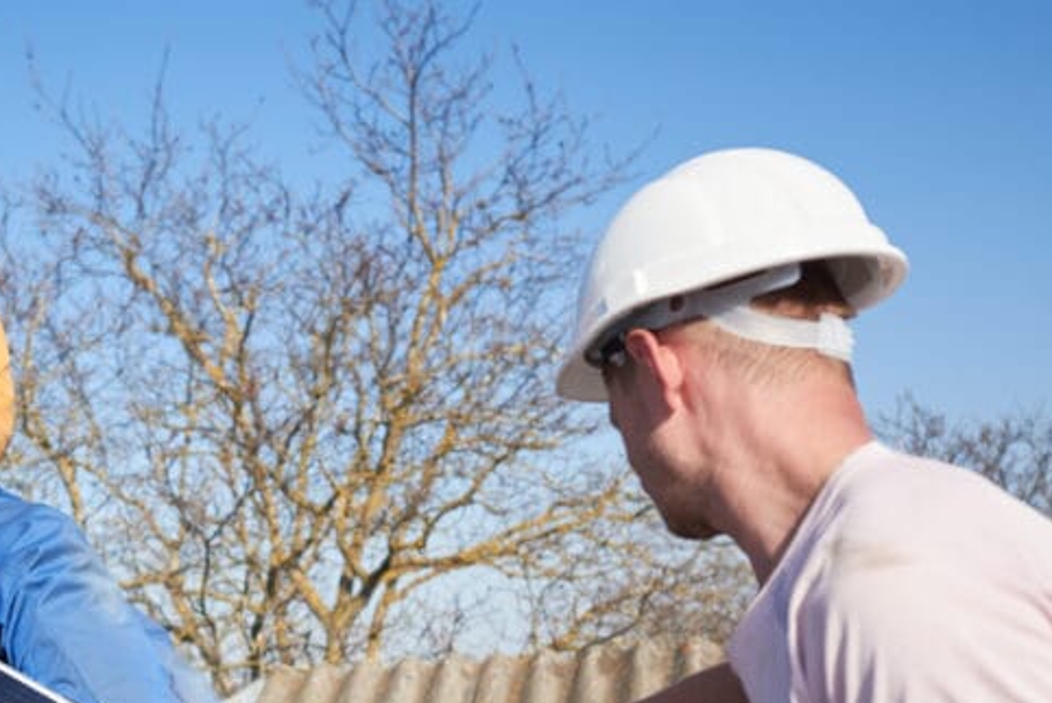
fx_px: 1491
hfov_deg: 37.2
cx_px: 179
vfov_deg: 25.5
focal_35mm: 51
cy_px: 659
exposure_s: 1/3200
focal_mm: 24
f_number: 2.8
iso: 100
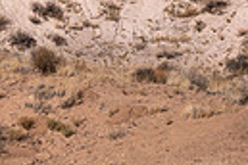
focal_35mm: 314
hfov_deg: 6.4
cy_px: -194
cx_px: -256
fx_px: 2163
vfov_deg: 4.3
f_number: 8
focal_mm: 70
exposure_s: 1/1600
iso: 200
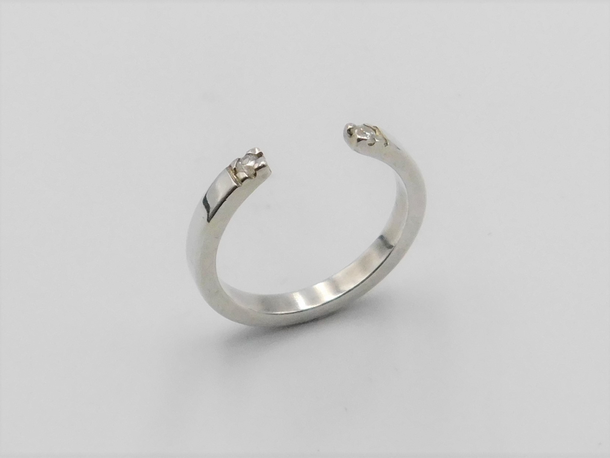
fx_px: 405
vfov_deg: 58.9
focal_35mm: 23
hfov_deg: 73.9
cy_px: 229
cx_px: 305
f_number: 3
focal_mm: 4
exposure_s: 1/1250
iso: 400
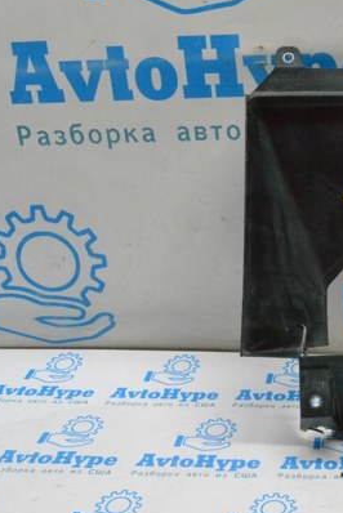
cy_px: 260
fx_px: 756
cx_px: 397
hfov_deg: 23.6
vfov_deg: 37.5
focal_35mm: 53
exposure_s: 1/160
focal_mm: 22
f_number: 13
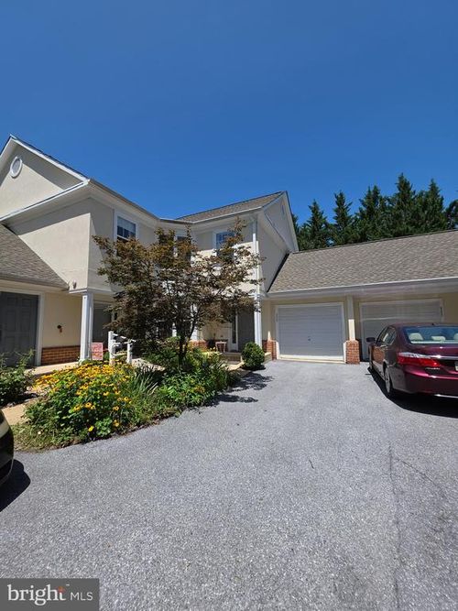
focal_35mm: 13
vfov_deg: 106.2
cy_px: 306
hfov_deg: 89.9
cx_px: 229
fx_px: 229
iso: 20
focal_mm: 2.2
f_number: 1.9
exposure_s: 1/1215
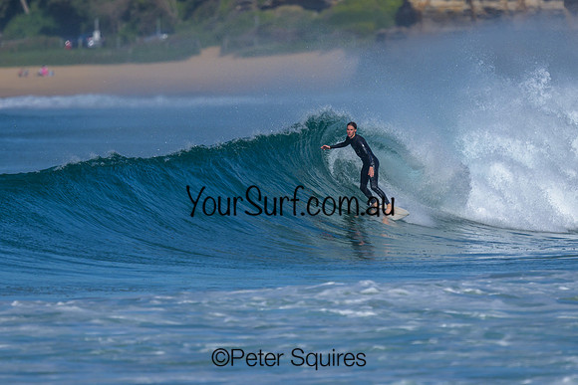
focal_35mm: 1101
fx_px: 17673
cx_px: 293
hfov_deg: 1.9
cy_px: 181
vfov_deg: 1.3
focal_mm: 800
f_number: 6.3
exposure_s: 1/2000
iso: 180
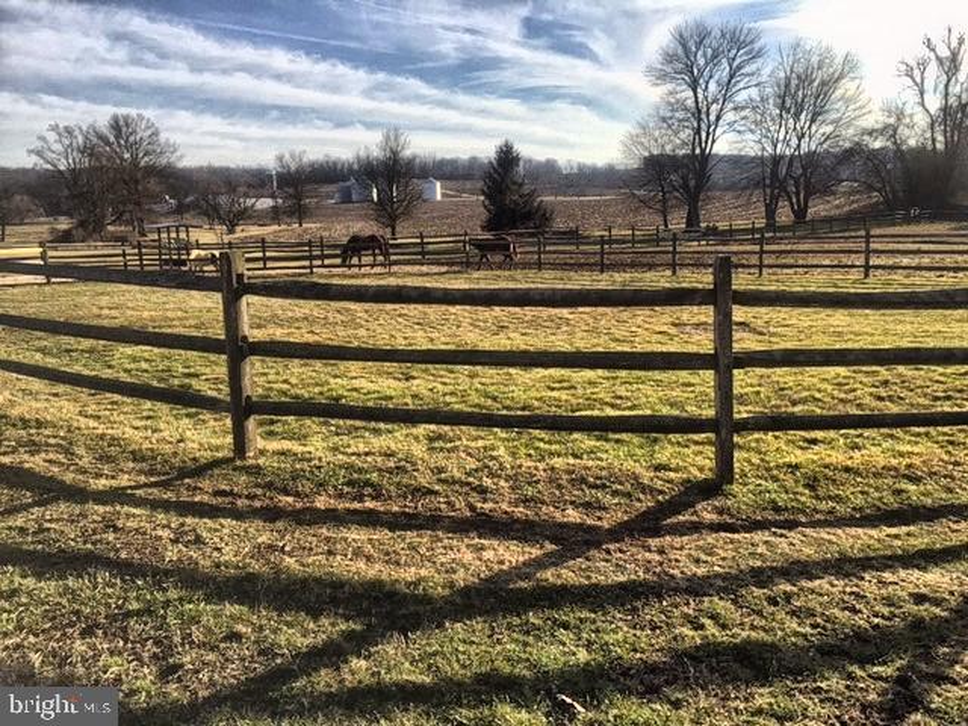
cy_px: 363
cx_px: 484
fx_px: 811
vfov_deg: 48.2
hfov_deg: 61.7
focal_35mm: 29
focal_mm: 4.2
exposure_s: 1/2083
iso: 32
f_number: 2.2
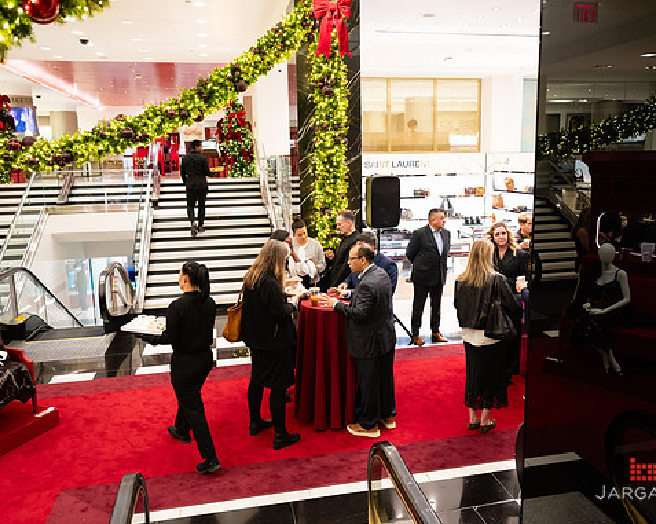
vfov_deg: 49.9
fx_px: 563
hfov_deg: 60.4
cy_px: 254
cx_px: 343
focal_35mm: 29
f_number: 3.2
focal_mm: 24
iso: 1000
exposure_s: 1/160
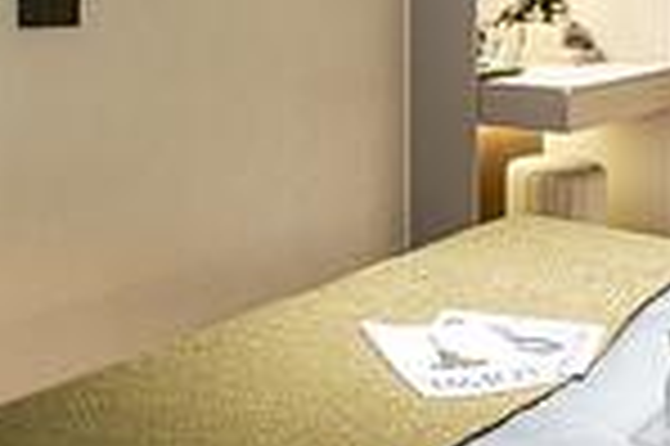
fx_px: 1022
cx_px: 319
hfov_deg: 36.3
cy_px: -29
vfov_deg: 23.3
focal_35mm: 55
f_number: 11
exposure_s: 1.6
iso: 100
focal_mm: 16
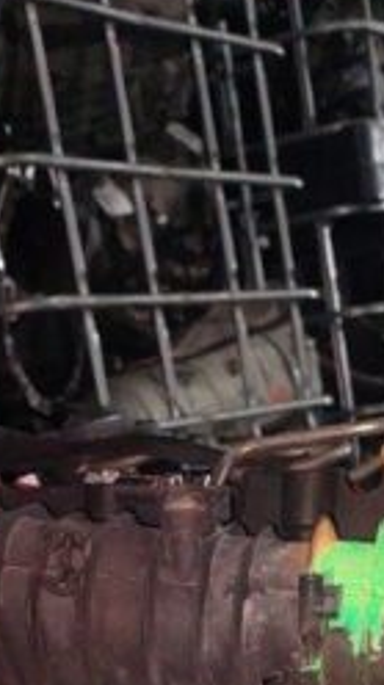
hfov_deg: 13.6
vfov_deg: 20.7
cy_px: 1019
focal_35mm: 88
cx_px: 301
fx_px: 1597
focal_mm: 5.23
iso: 250
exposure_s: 1/50
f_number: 1.8
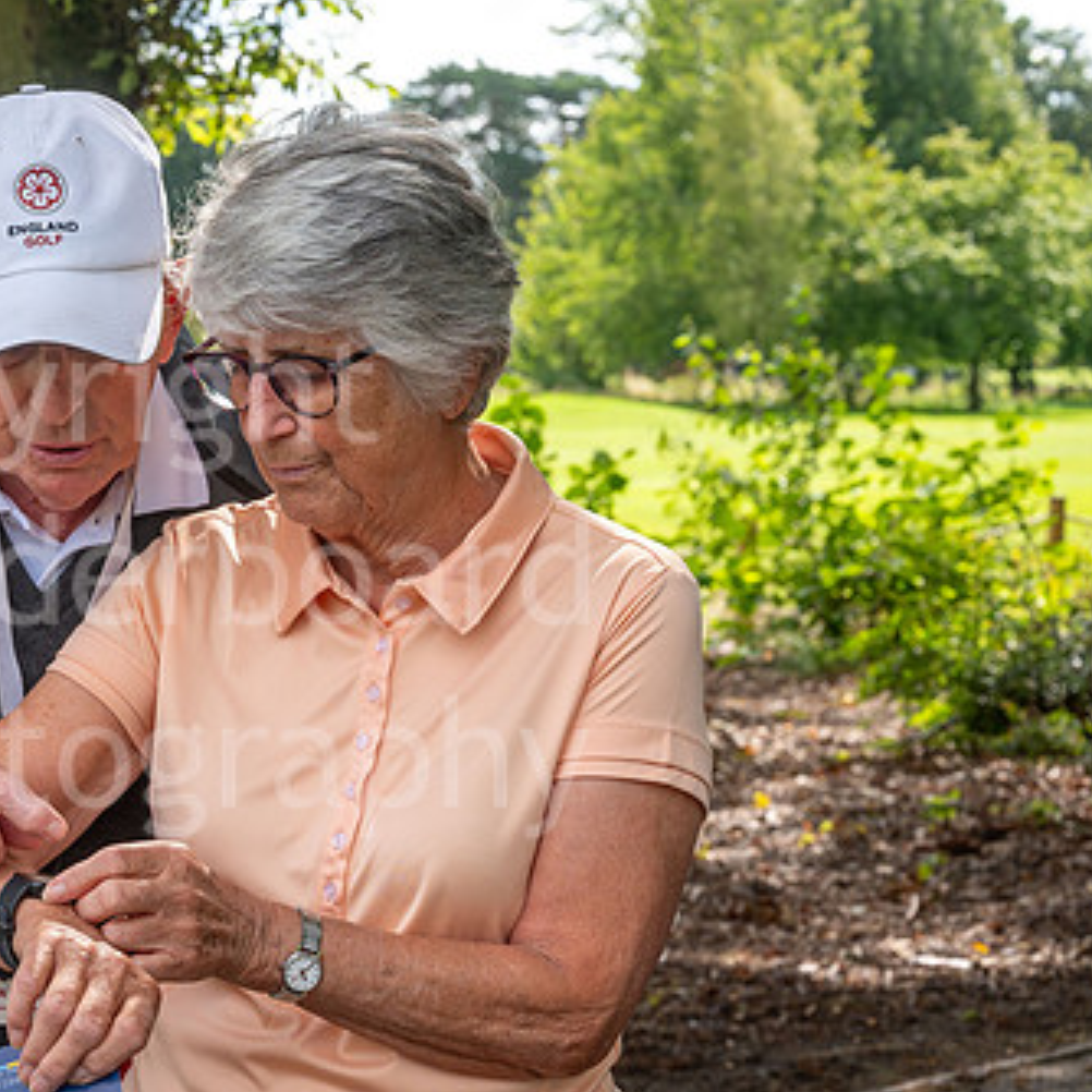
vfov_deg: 18.7
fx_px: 3319
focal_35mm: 93
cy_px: 602
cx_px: 177
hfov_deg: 18.5
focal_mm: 63
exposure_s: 1/160
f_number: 8
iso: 160
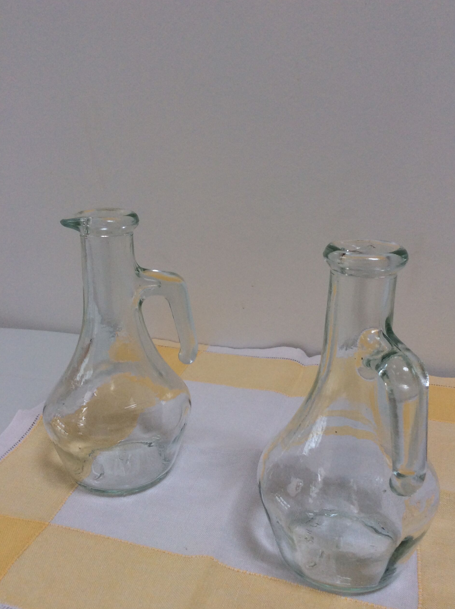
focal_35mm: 33
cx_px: 234
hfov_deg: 42.8
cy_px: 313
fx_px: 580
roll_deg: +0.8
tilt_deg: -20.4
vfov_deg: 55.4
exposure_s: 1/50
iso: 40
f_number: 2.4
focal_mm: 3.3
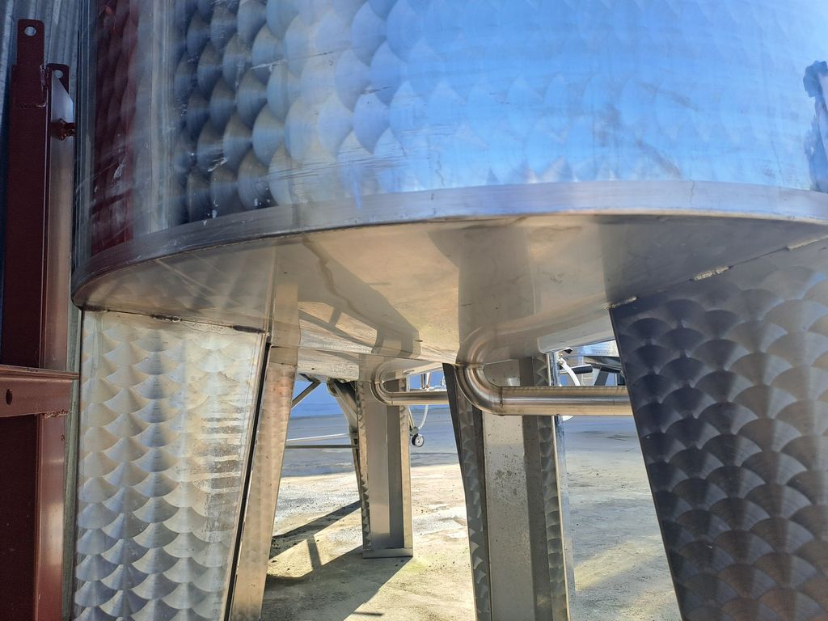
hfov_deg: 69.4
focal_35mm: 25
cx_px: 414
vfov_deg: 54.9
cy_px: 310
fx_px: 598
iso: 32
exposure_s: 1/283
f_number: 1.8
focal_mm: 4.65
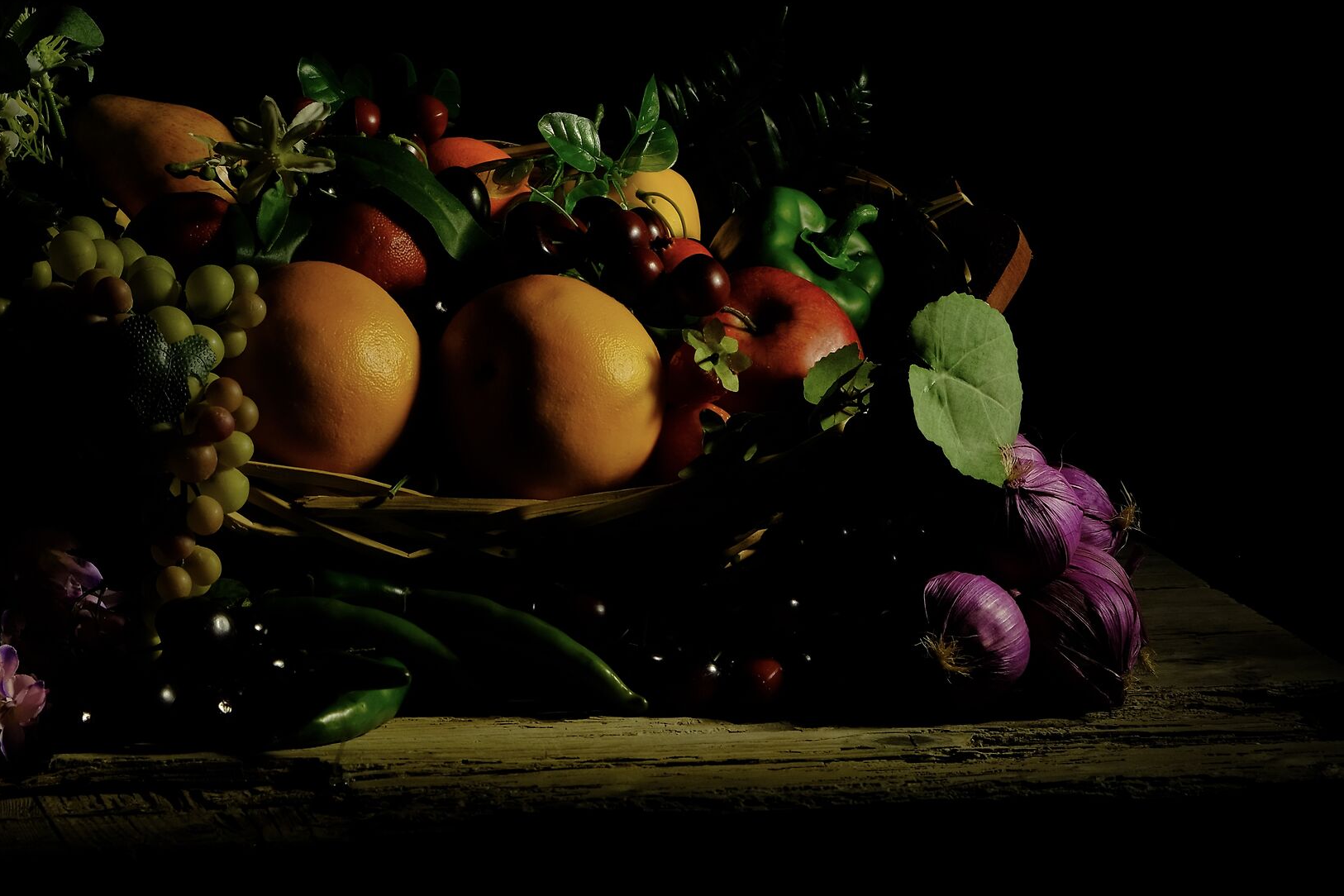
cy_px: 333
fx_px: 5786
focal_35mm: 155
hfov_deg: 13.2
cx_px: 541
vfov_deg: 8.9
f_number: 8
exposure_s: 30
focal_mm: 69.8
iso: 200
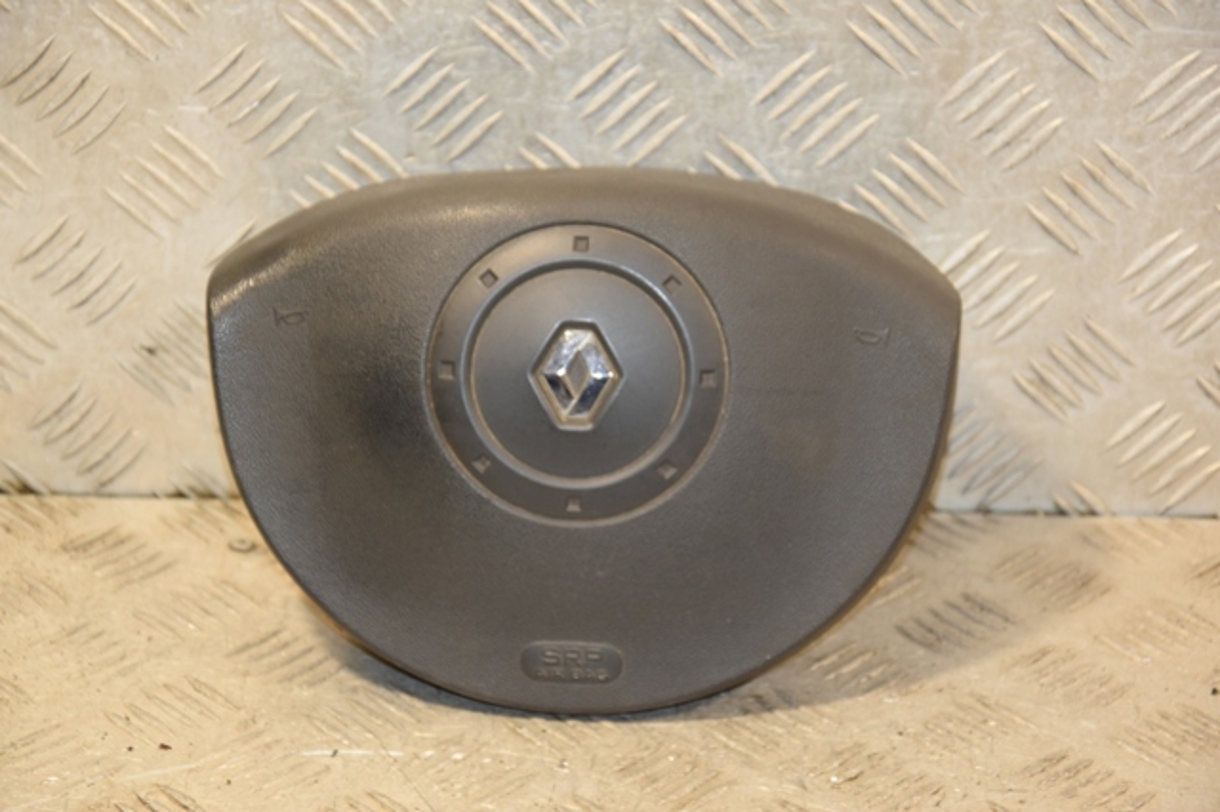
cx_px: 610
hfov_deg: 17.1
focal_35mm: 120
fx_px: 4064
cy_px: 406
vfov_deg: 11.4
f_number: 5.3
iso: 800
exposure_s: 1/100
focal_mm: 80
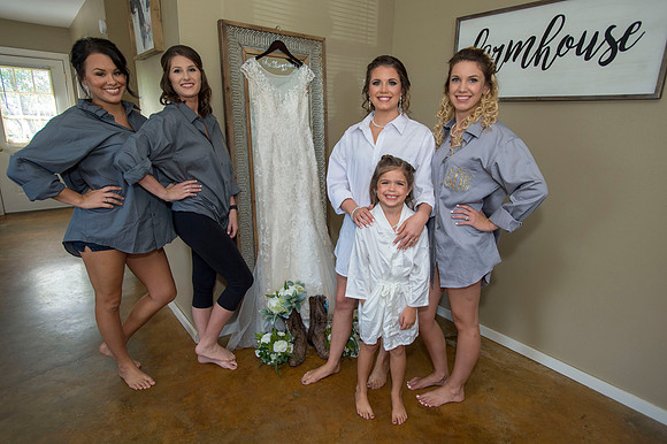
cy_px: 222
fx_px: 407
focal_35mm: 22
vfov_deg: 57.2
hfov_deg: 78.6
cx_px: 334
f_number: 4
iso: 1250
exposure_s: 1/320
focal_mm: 22
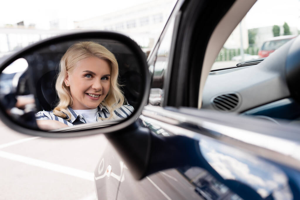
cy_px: 100
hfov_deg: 54.4
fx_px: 292
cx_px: 150
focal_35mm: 35
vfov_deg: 37.9
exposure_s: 1/320
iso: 200
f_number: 3.5
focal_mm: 35
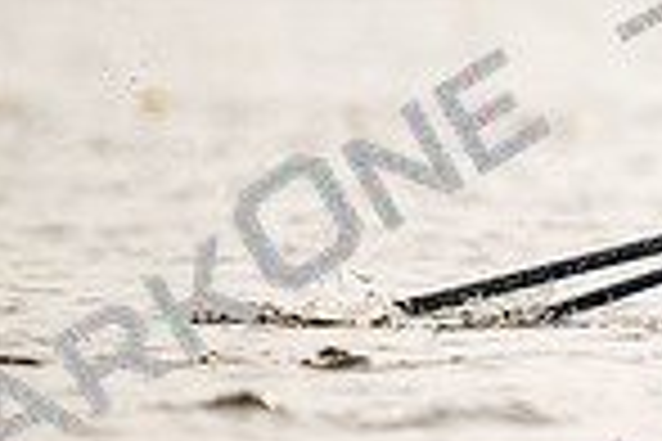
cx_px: 1297
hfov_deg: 0.9
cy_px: 0
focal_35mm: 2360
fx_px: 43394
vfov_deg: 0.6
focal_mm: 600
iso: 180
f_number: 4
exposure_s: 1/2500
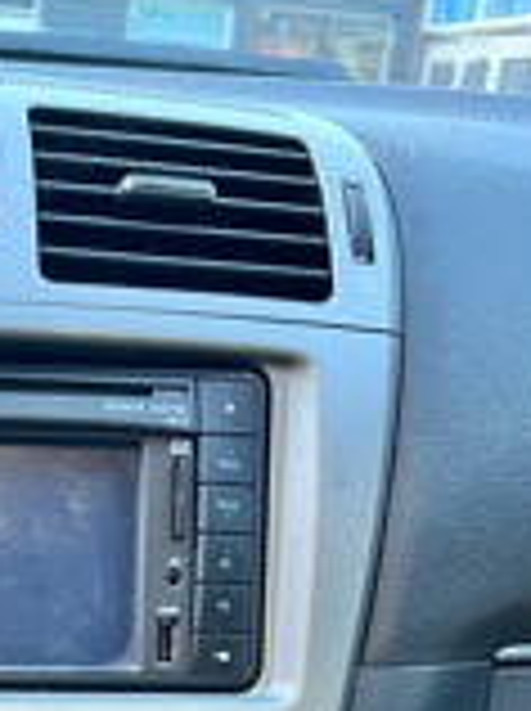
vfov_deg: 25.9
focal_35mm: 66
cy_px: 878
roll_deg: -3.7
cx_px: -27
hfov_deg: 21.3
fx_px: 1354
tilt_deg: -28.5
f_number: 1.6
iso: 640
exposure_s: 1/36
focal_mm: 5.1
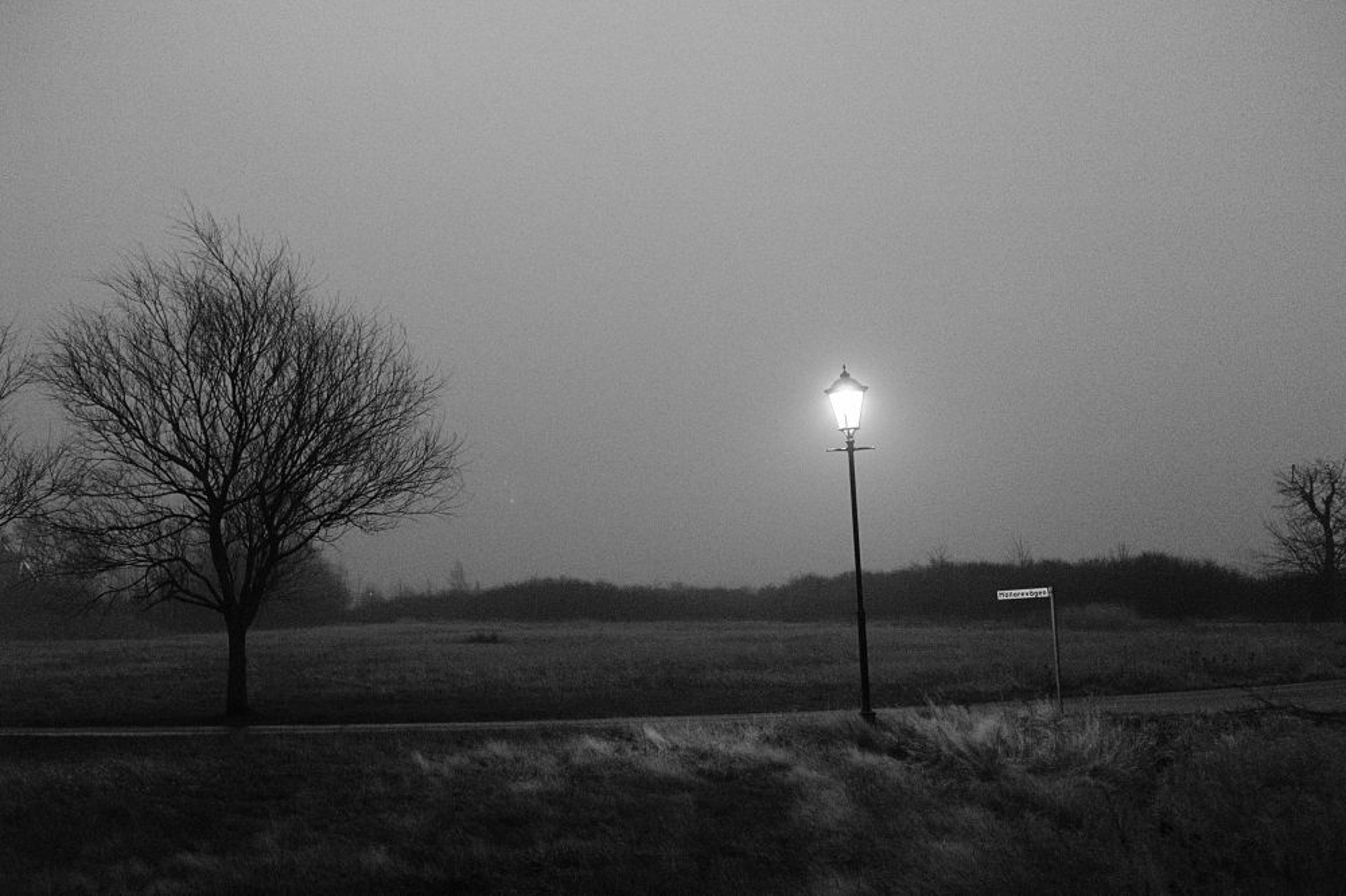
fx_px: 1869
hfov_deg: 39.6
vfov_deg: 27.0
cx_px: 673
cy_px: 448
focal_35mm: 50
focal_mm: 50
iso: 1600
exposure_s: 1/45
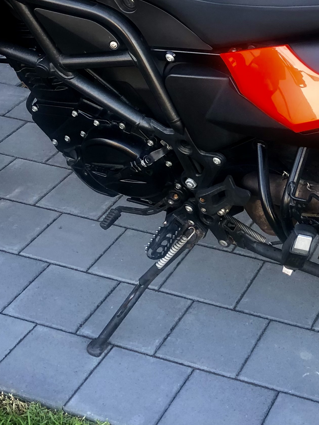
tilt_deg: -29.1
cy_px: 169
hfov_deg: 21.0
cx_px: 334
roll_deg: -3.3
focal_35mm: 67
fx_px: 823
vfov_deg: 28.9
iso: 25
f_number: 1.8
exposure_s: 1/40
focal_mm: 3.99
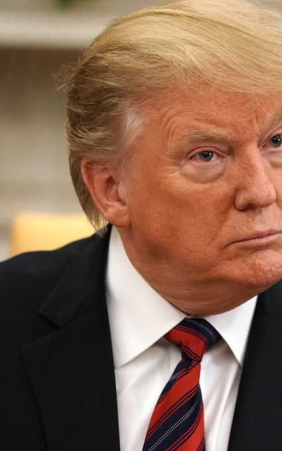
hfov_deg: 4.3
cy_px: 226
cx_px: 318
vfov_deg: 6.8
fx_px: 3775
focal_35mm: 307
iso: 4000
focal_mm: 200
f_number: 3.5
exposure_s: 1/320
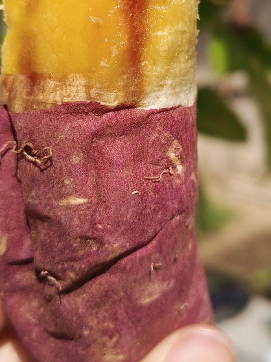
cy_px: 102
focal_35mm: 44
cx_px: 159
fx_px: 460
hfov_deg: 32.8
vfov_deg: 42.0
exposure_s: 1/1202
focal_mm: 5.56
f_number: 1.88
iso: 100
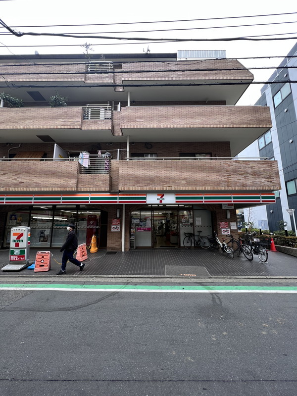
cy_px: 198
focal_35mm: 13
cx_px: 148
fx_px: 149
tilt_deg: +10.7
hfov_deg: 89.9
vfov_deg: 106.2
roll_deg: +0.4
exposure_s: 1/142
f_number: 1.8
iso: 32
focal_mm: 1.57
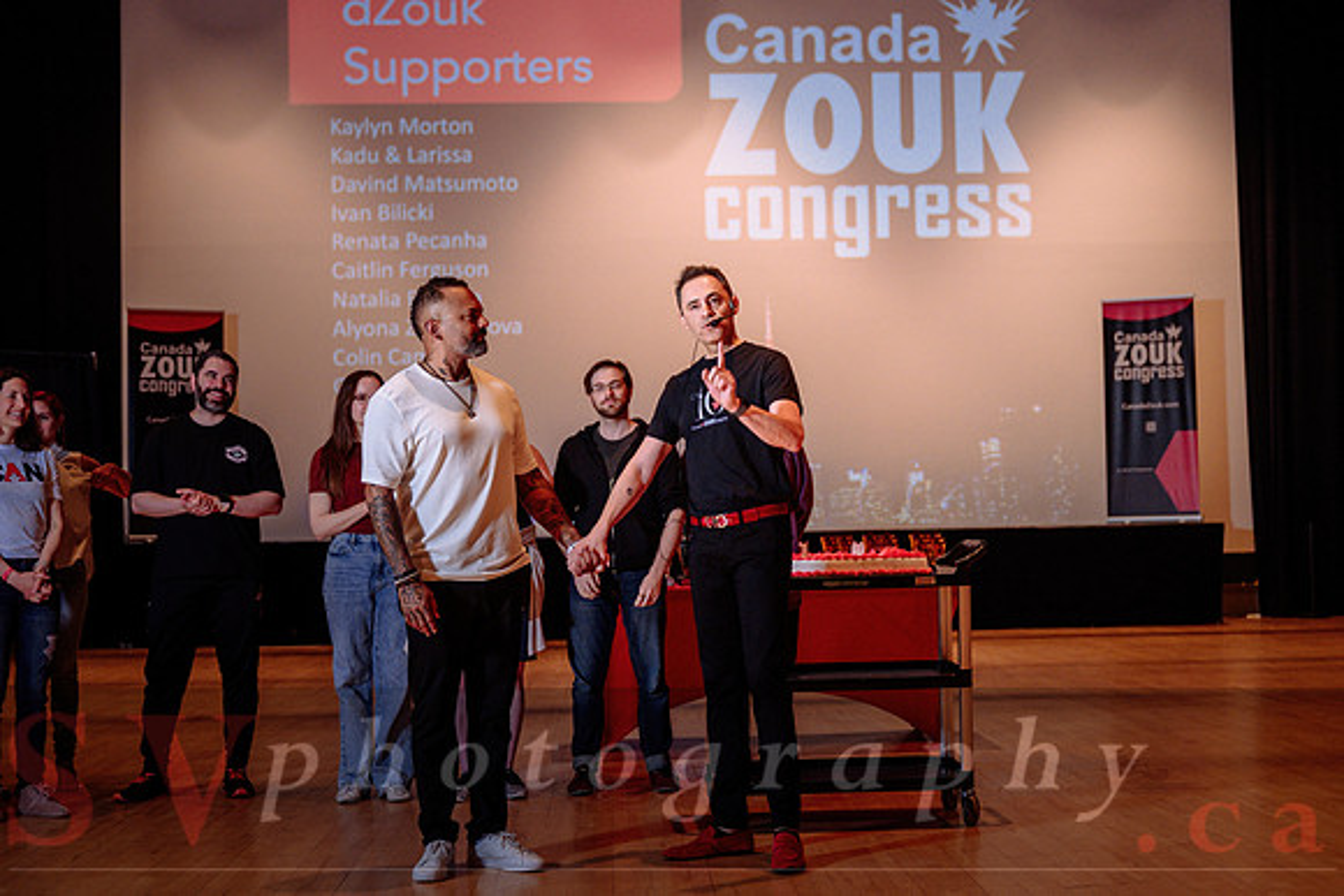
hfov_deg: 33.8
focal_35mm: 59
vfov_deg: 23.0
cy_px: 448
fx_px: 2207
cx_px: 764
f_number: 3.2
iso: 1600
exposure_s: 1/160
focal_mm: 52
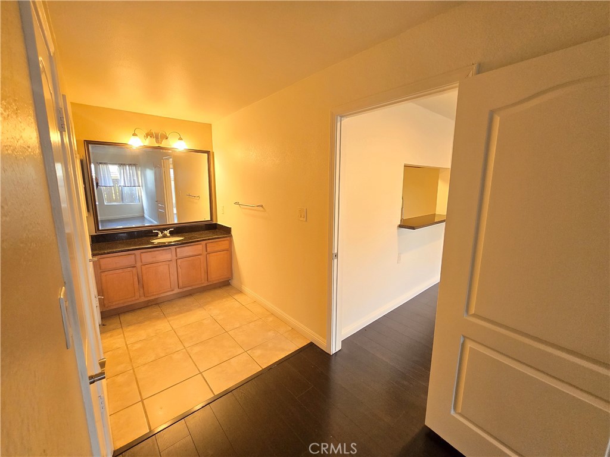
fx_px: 229
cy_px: 228
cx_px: 305
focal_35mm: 13
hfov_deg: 106.2
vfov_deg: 89.9
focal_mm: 2.2
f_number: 2.2
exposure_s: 1/60
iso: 500
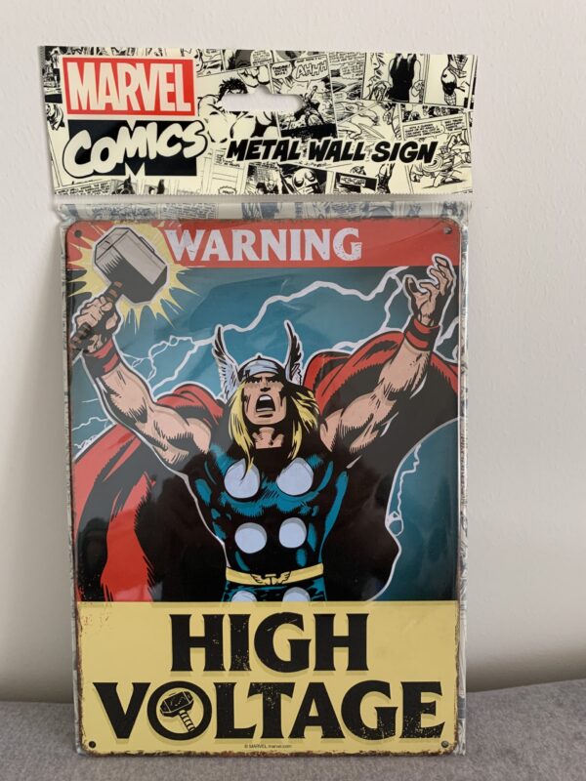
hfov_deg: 53.1
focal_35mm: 26
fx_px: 587
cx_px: 293
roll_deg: -0.8
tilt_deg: -17.3
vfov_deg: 67.3
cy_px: 390
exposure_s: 1/60
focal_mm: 4.25
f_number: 1.8
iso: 100
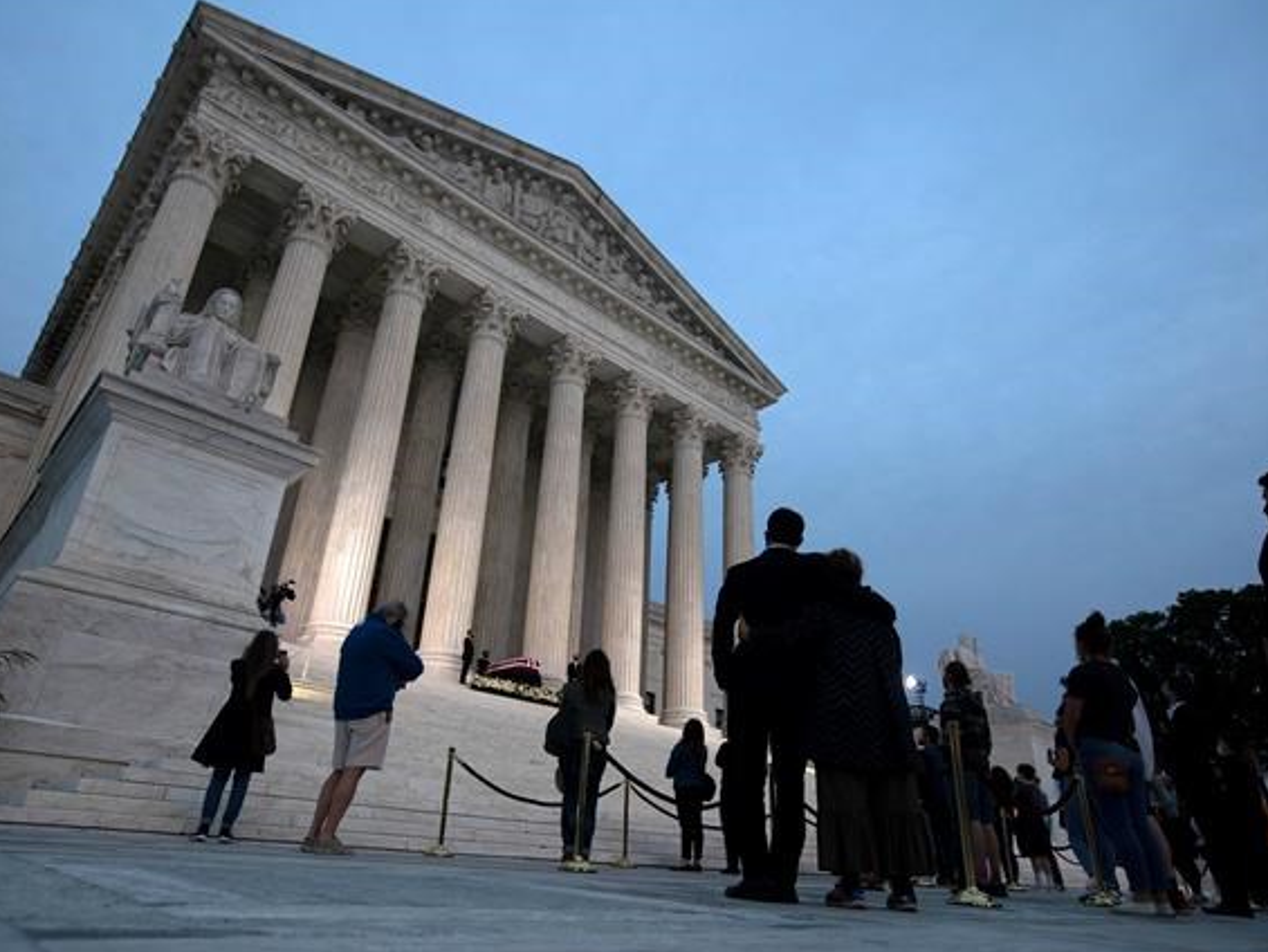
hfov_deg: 79.0
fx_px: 769
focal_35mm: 21
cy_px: 477
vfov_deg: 63.5
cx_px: 613
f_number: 5
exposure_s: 1/250
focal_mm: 19
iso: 1000
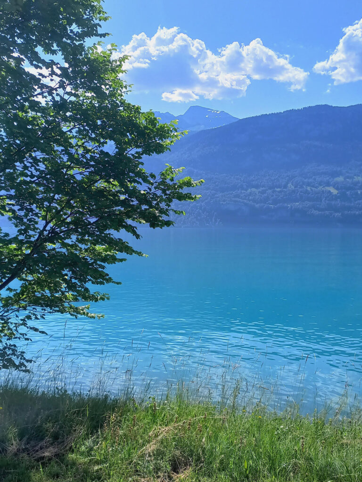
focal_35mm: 25
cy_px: 241
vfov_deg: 69.4
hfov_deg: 54.9
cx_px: 181
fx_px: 349
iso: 50
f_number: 1.8
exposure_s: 1/1142
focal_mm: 4.7
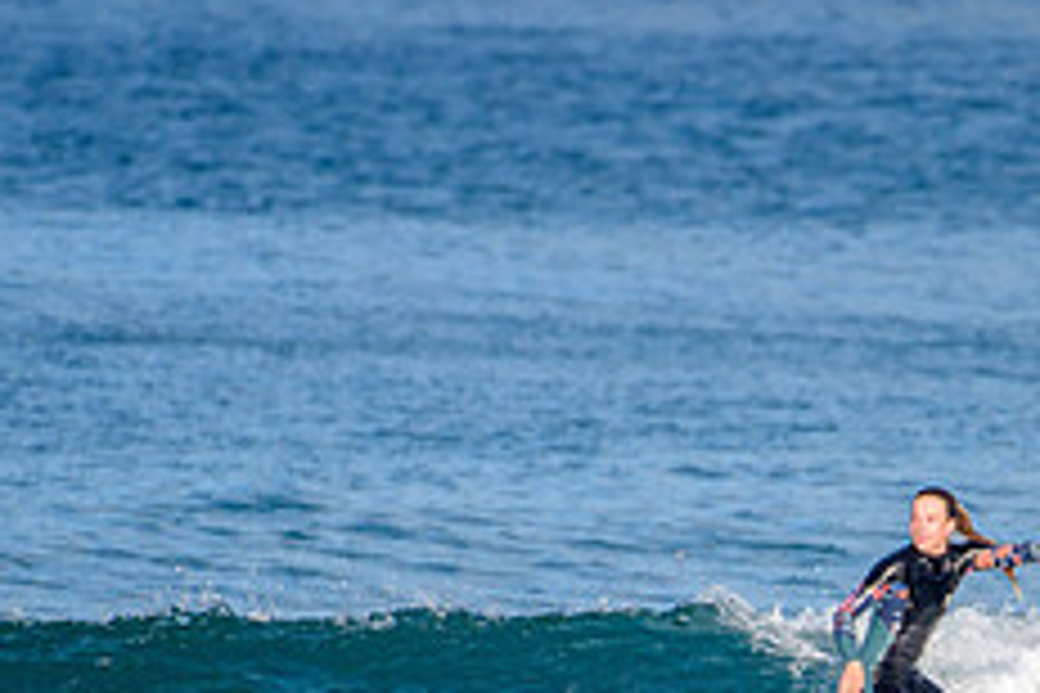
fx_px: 44399
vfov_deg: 0.9
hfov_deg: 1.3
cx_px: 904
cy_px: 784
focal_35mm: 1537
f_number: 5.6
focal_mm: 500
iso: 250
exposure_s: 1/2000
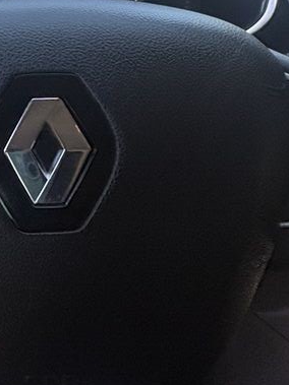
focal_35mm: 63
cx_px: 38
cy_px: 93
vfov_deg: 30.2
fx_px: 702
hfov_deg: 22.8
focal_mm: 2.22
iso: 125
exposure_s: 1/109
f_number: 2.2
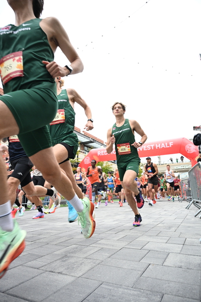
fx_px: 201
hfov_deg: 53.2
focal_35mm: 24
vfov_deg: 73.7
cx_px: 100
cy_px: 151
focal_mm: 24
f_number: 4
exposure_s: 1/640
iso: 2000
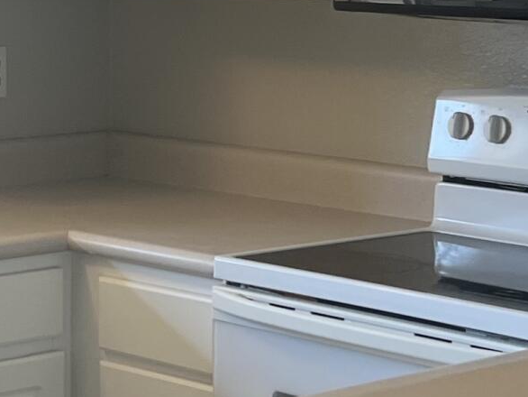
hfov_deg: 14.8
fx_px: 2029
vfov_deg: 11.1
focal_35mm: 133
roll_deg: -0.1
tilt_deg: -2.2
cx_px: 168
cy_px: 67
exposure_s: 1/120
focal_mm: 5.7
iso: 80
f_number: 1.5
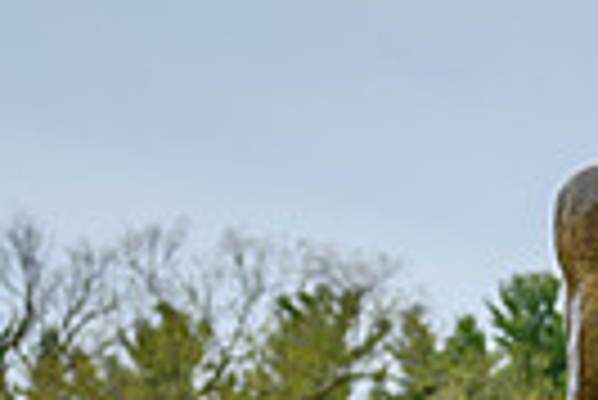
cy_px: 722
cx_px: 840
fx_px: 6219
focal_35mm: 374
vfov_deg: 3.7
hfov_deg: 5.5
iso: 400
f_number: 4
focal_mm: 82
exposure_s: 1/2000
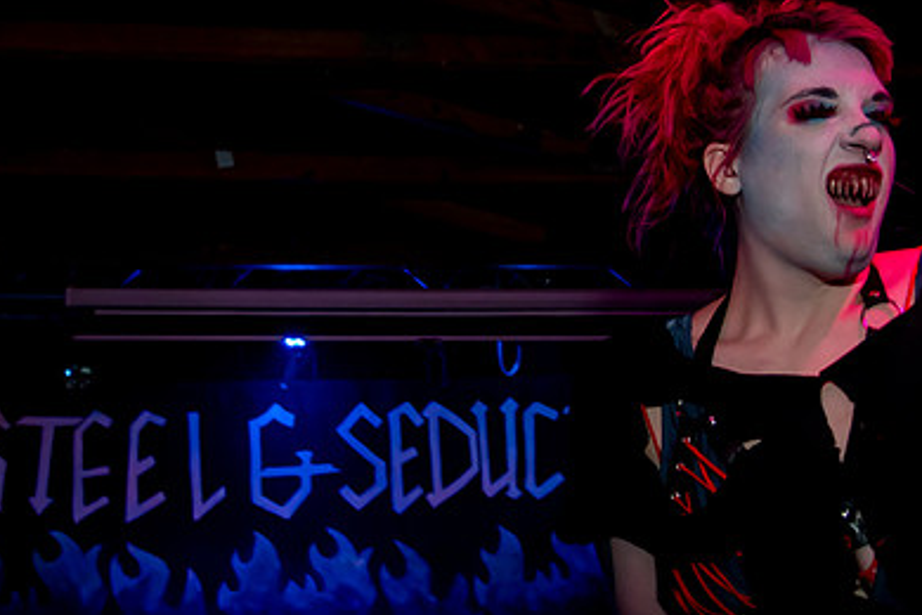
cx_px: 447
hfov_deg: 44.5
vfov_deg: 30.2
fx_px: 1127
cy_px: 194
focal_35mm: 44
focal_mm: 24
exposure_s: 1/100
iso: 5000
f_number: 4
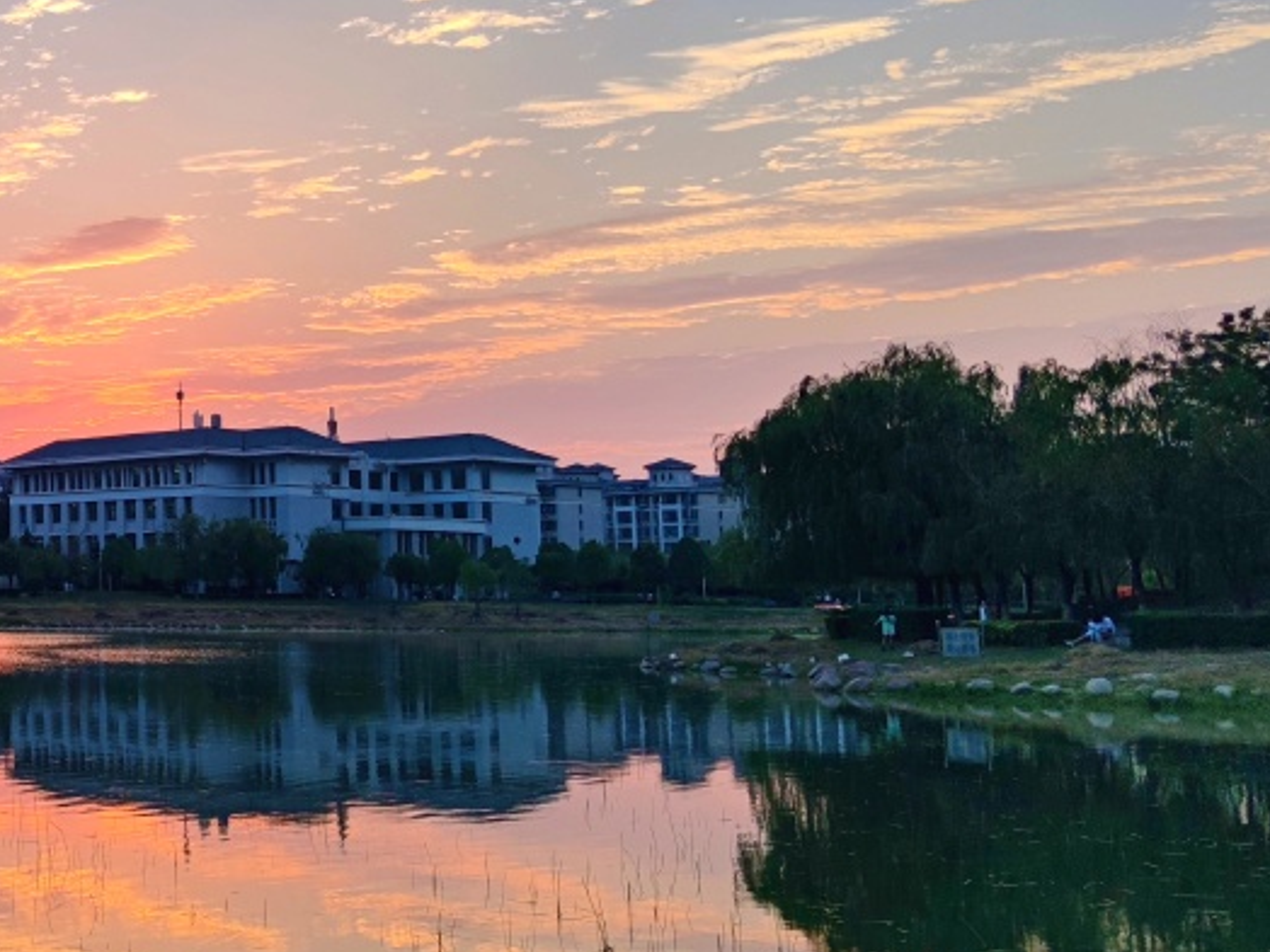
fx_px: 2018
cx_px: -82
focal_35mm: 55
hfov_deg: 31.5
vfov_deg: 26.4
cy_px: 332
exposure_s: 1/377
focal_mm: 6.72
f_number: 1.69
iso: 50
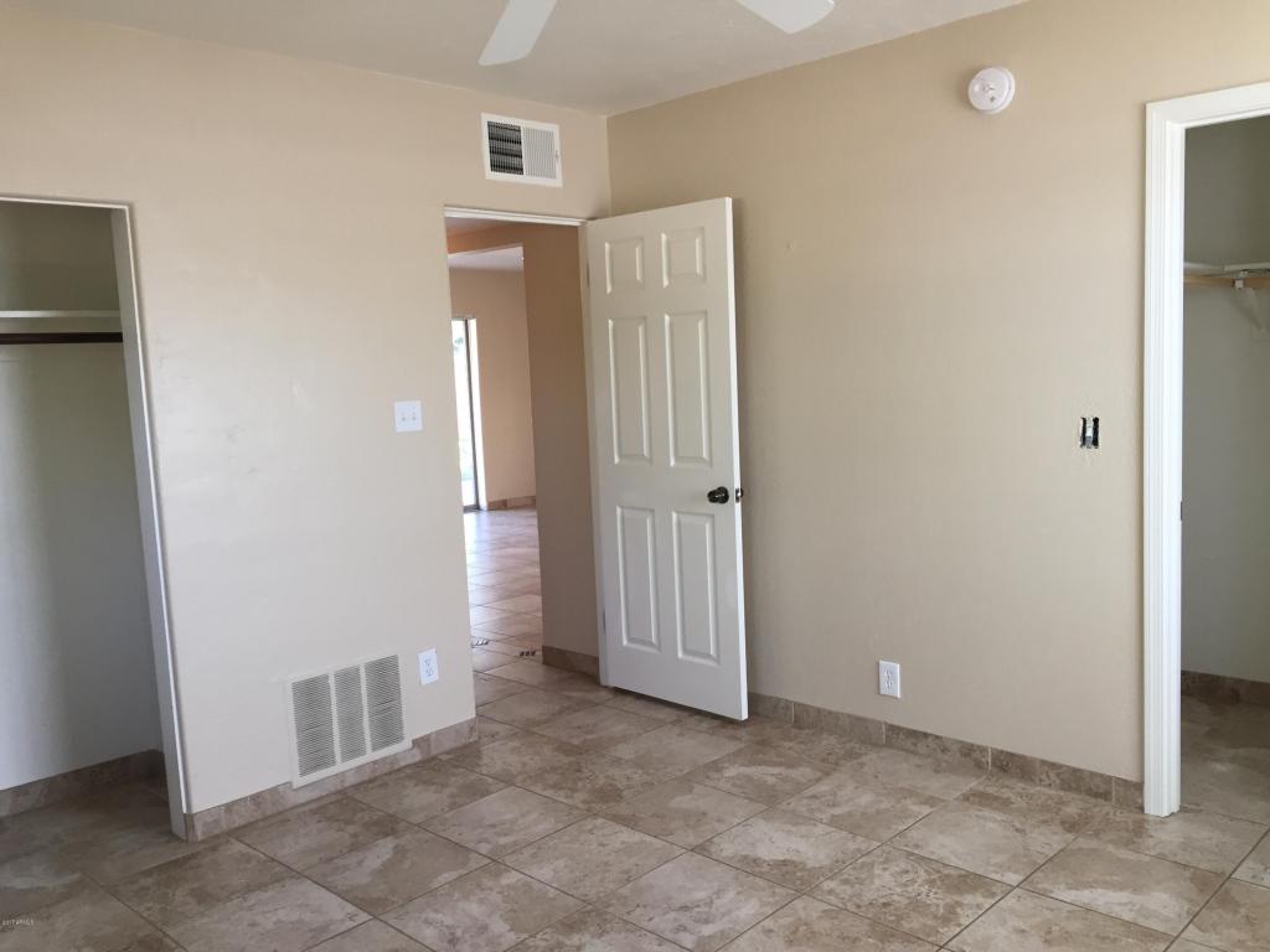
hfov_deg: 61.7
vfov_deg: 48.2
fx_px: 1064
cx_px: 635
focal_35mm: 29
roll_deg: +1.6
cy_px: 476
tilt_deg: -6.0
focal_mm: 4.15
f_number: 2.2
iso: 32
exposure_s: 1/30
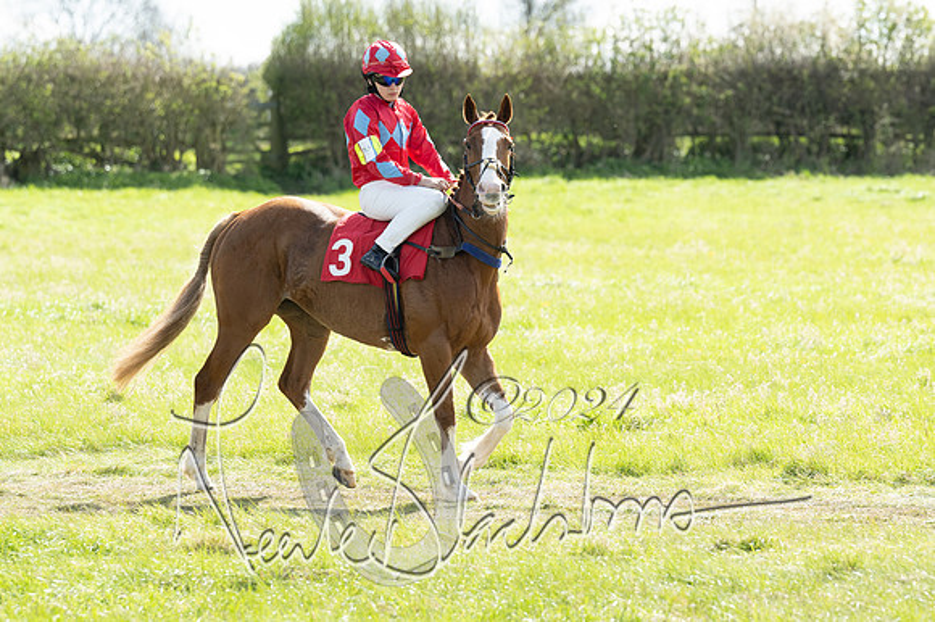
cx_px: 468
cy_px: 311
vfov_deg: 6.1
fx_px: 5840
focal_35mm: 225
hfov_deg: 9.2
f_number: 4
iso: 400
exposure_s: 1/1250
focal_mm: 150
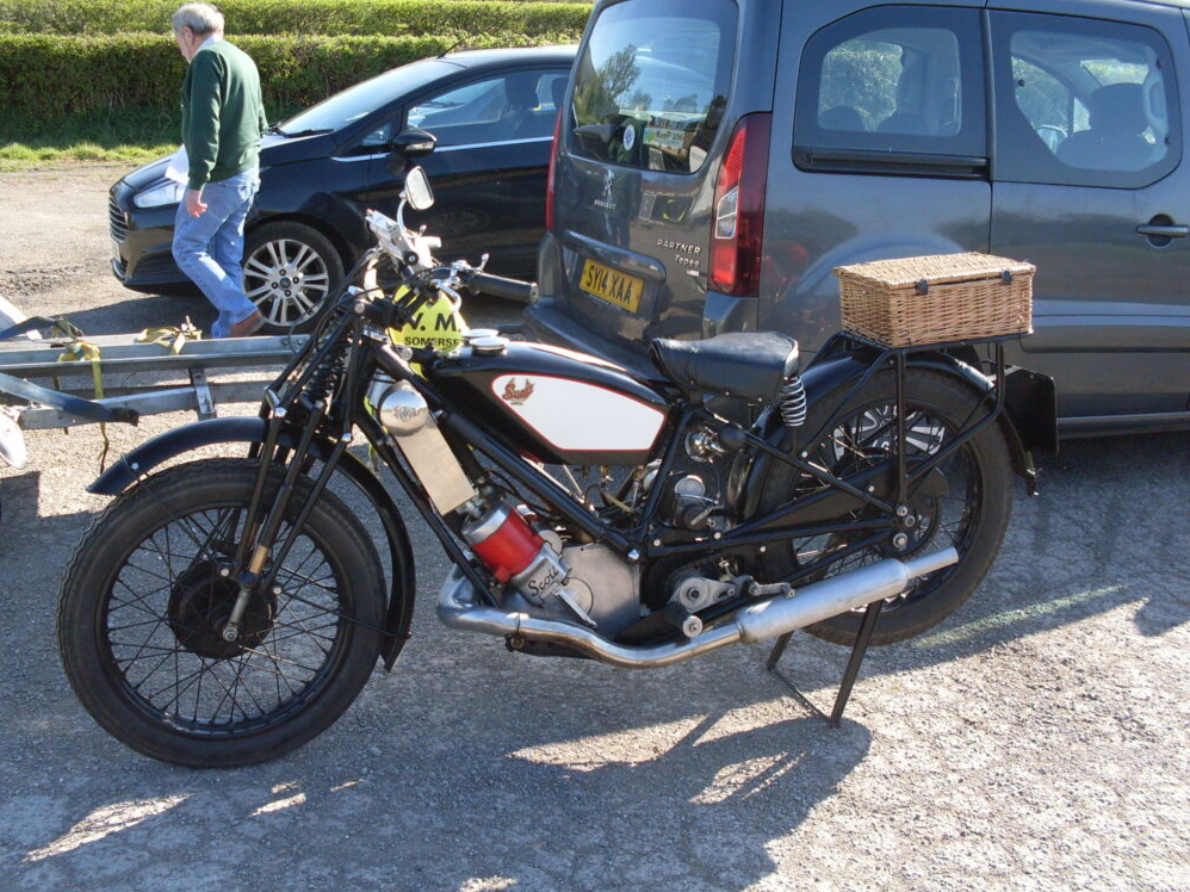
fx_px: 1340
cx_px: 588
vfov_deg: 36.8
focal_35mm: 39
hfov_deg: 47.9
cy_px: 451
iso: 80
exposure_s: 1/500
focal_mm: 6.3
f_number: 2.8
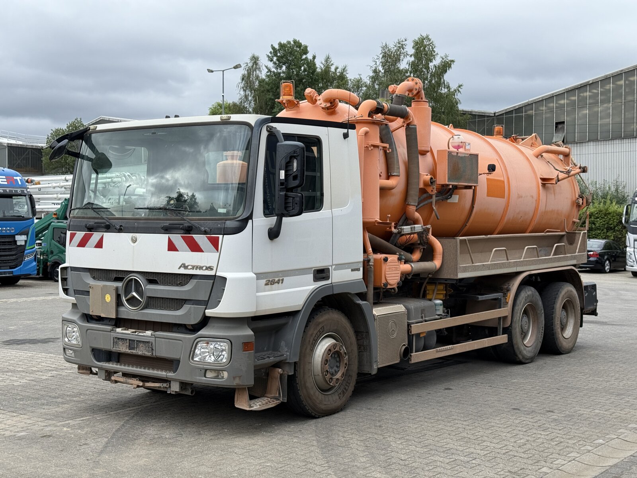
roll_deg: -0.3
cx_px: 318
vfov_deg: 30.3
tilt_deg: +0.1
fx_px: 883
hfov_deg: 39.7
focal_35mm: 48
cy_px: 239
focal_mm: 6.76
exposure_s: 1/1222
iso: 64
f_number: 1.78
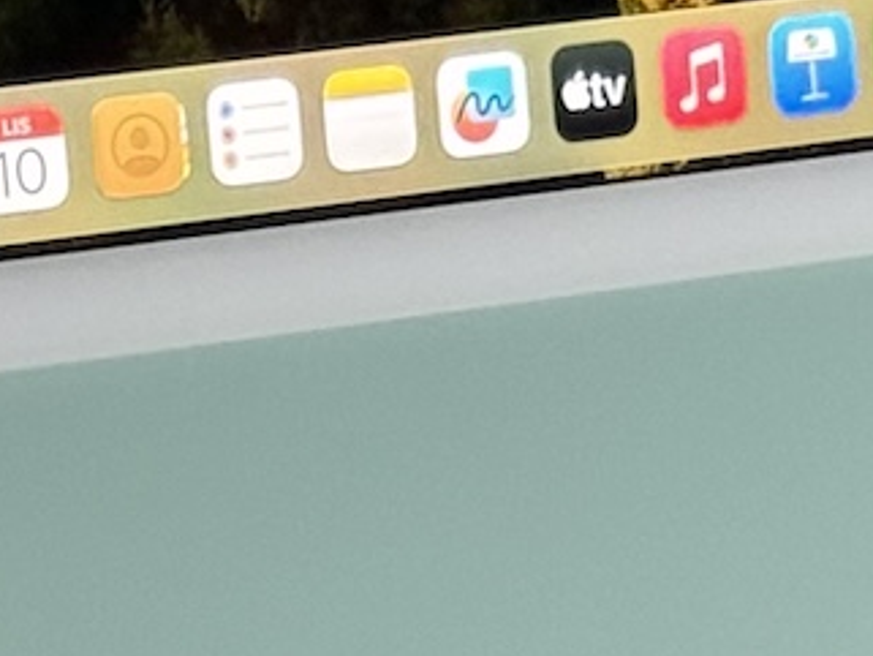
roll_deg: +1.2
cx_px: 283
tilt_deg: -16.2
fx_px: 7165
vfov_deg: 5.2
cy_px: 886
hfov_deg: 7.0
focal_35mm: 284
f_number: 1.78
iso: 640
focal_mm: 6.86
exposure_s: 1/30
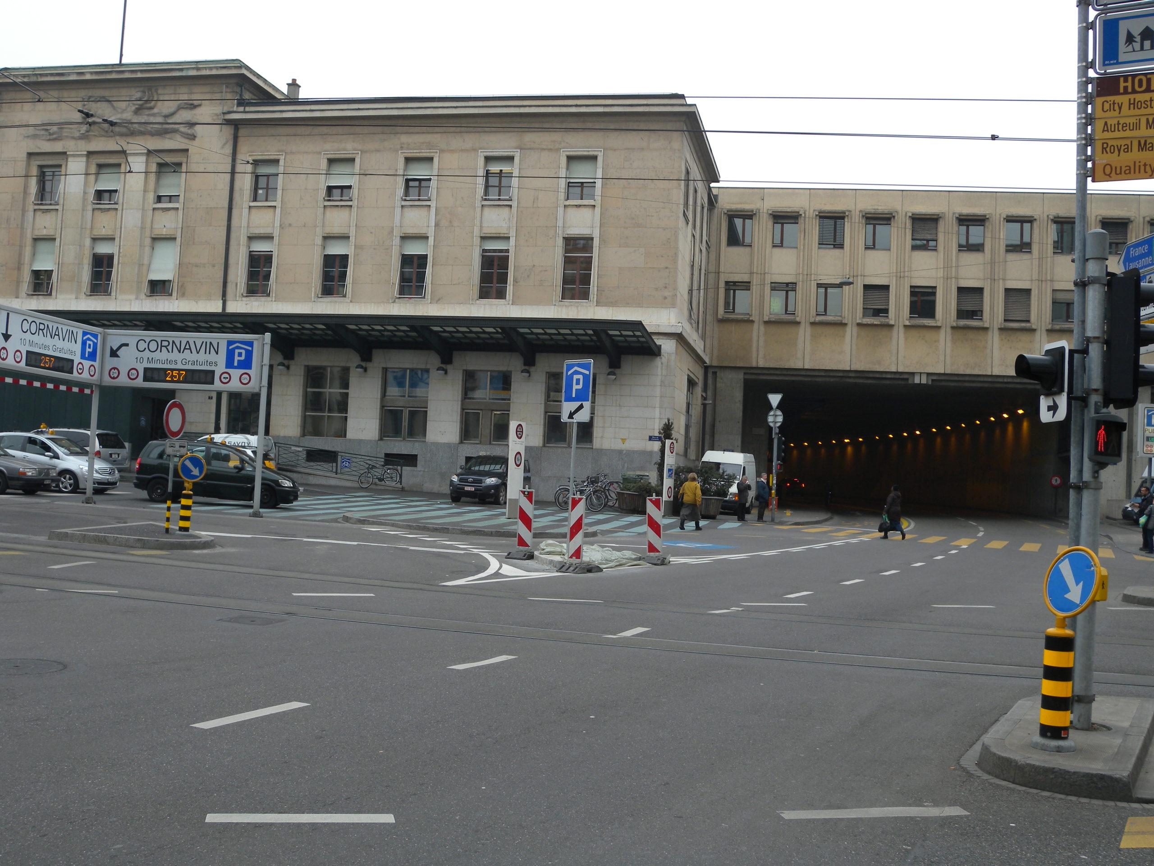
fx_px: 1267
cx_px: 577
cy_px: 433
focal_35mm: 38
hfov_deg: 49.0
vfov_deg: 37.7
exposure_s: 1/135
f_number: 4.1
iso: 64
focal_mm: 8.1
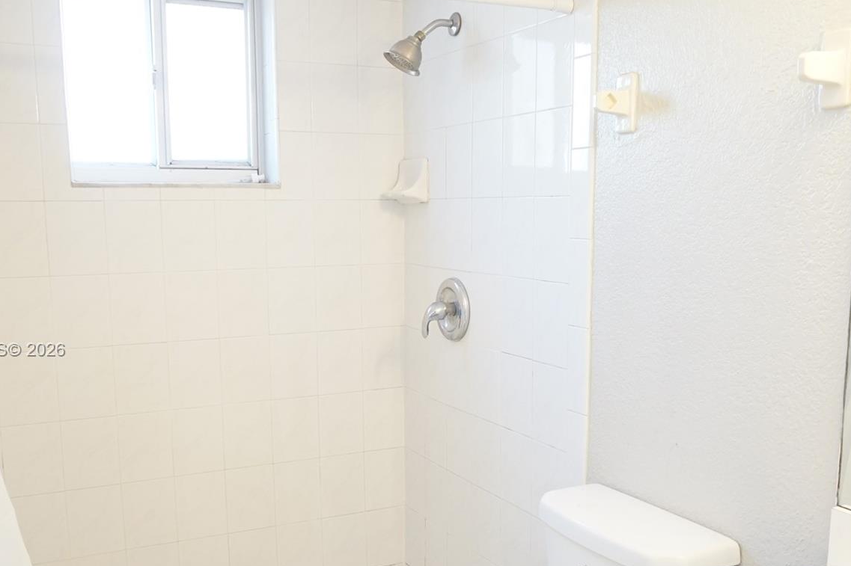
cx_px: 430
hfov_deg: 50.7
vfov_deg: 34.9
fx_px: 898
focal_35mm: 38
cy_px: 351
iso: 1000
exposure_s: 1/60
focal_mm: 18
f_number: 3.5
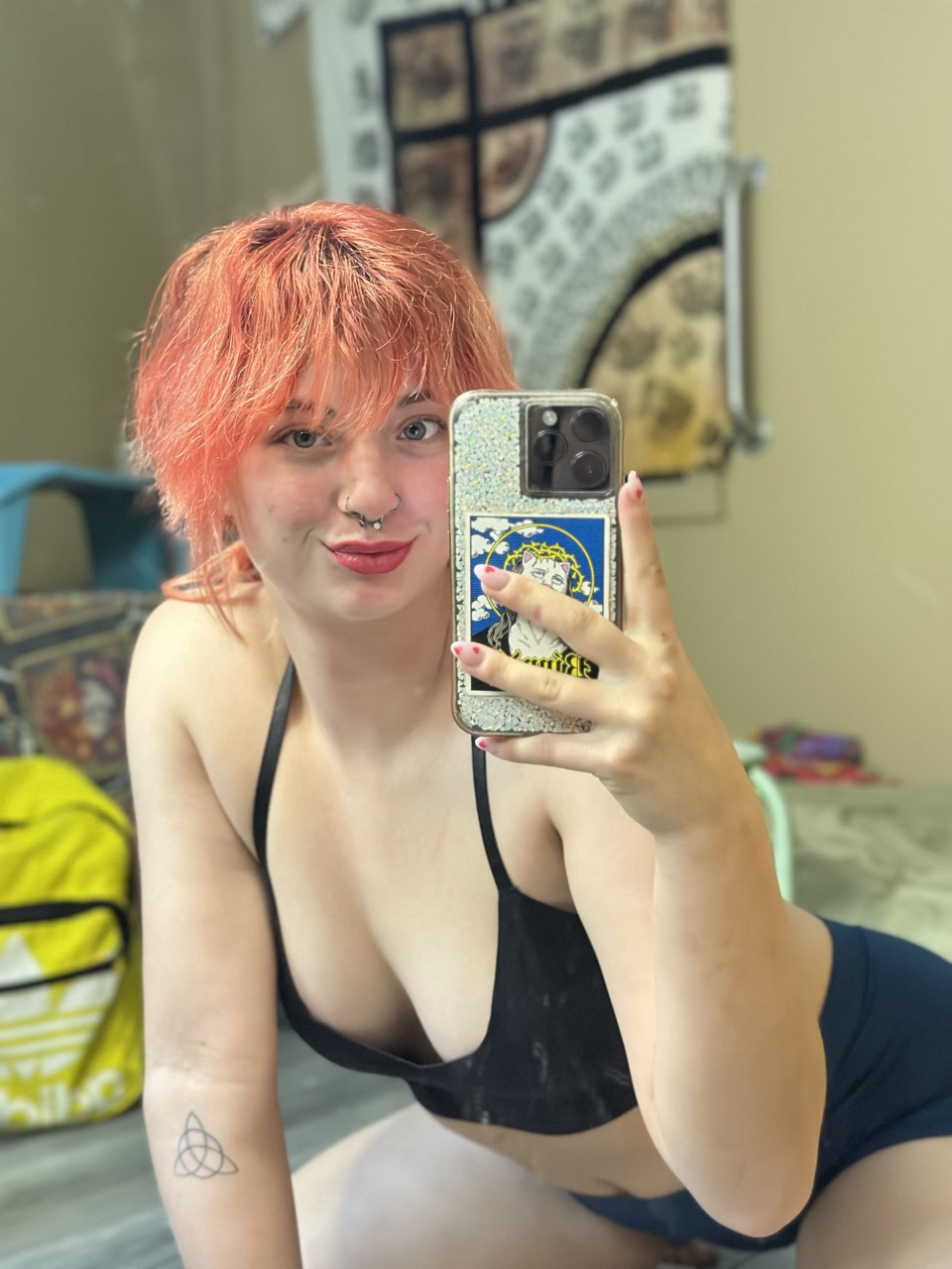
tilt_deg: -9.7
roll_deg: +2.1
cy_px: 634
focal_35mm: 48
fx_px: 1760
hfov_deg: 30.3
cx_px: 476
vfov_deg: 39.7
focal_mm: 6.86
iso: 1000
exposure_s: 1/25
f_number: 1.78
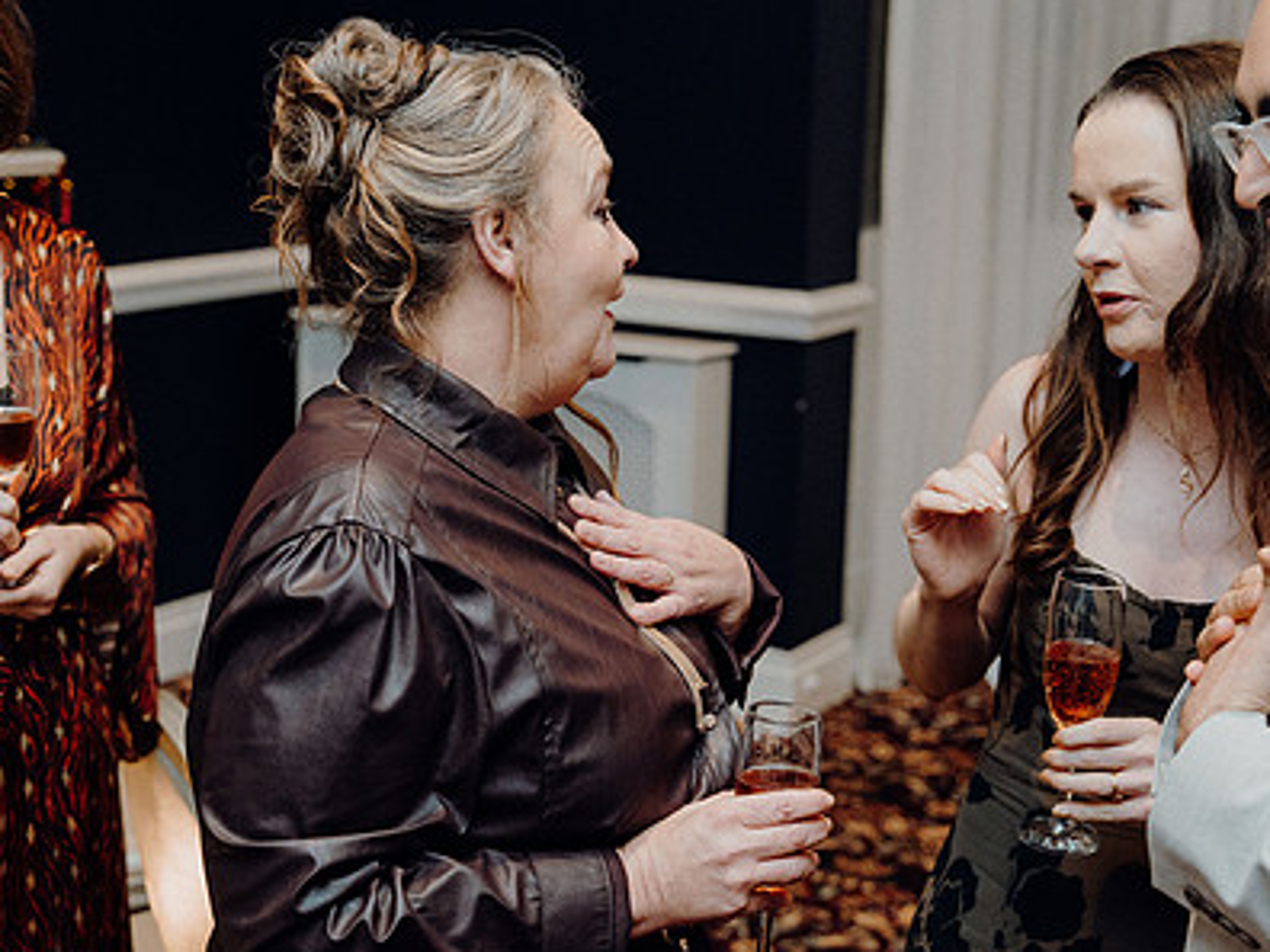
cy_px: 486
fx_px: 2275
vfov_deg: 23.7
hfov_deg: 31.2
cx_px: 648
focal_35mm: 62
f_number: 3.5
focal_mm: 44
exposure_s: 1/160
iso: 2500
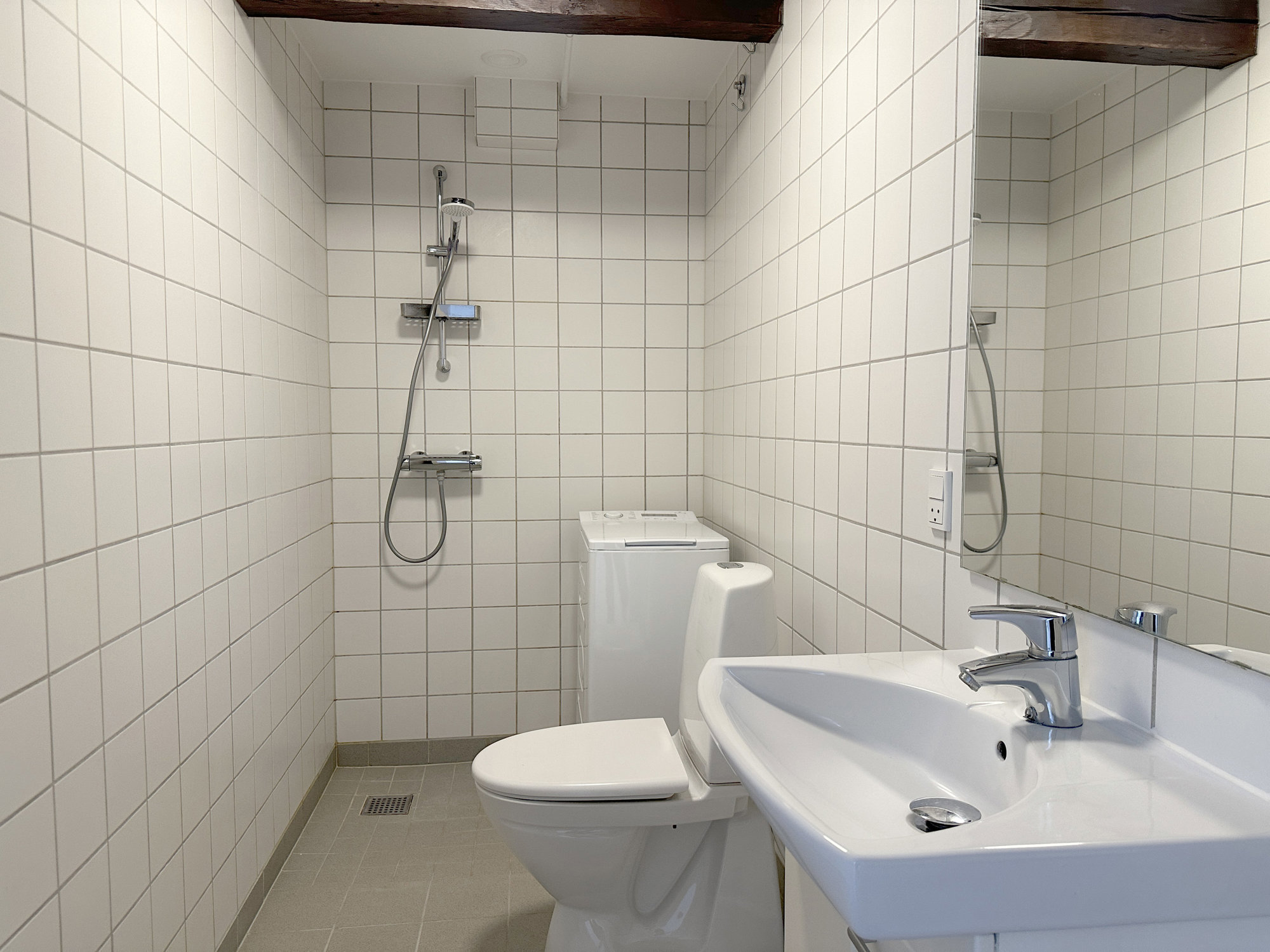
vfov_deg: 56.8
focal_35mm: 24
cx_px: 635
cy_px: 476
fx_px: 881
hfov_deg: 71.6
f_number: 1.78
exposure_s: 1/121
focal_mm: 6.86
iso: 100
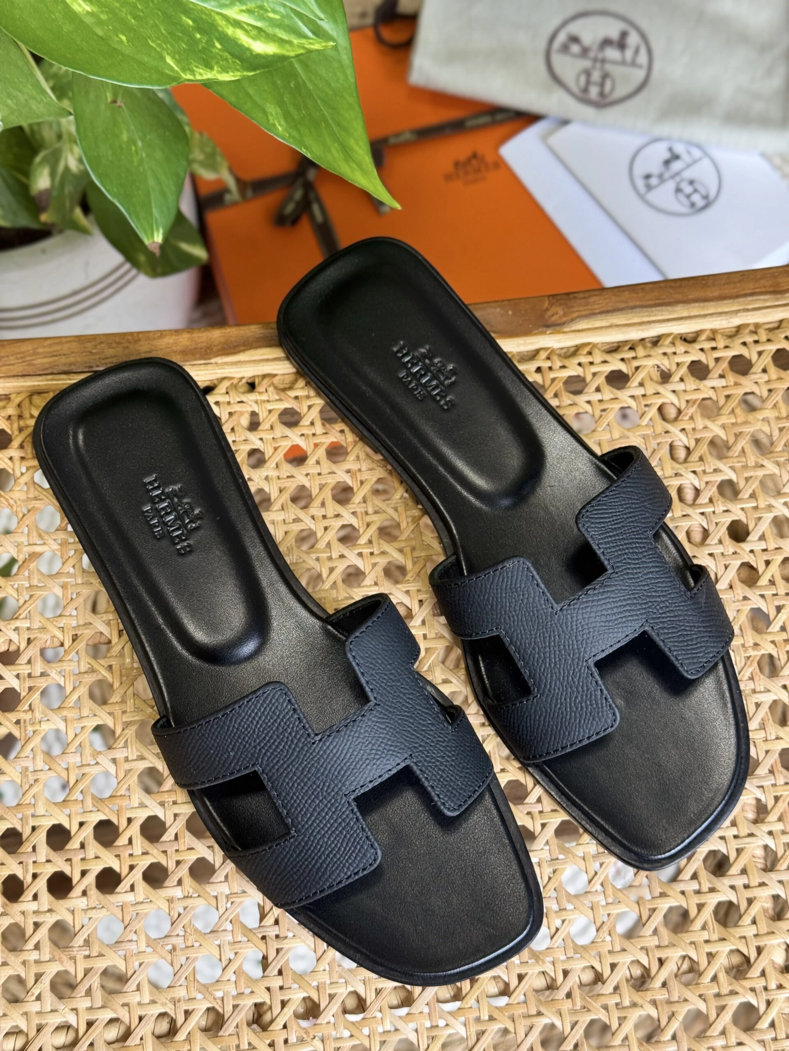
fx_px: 1459
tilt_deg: -73.0
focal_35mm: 48
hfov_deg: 30.3
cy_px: 526
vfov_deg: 39.7
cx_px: 394
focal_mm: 6.76
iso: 100
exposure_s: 1/86
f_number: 1.78
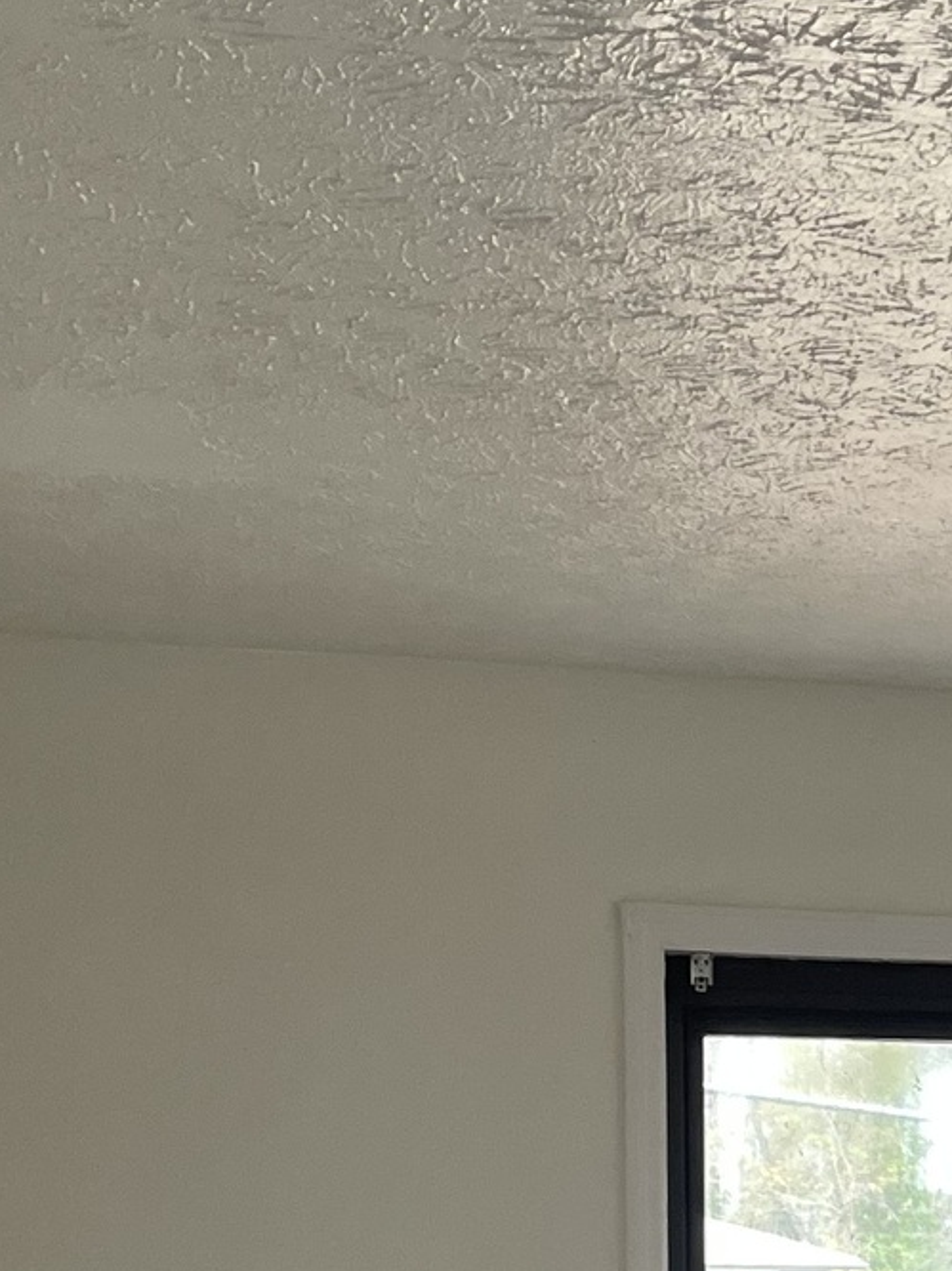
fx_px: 3302
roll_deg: +0.4
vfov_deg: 20.5
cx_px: 1137
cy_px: 1475
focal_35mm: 90
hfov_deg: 15.8
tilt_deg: -3.7
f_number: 1.6
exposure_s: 1/82
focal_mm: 4.2
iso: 125
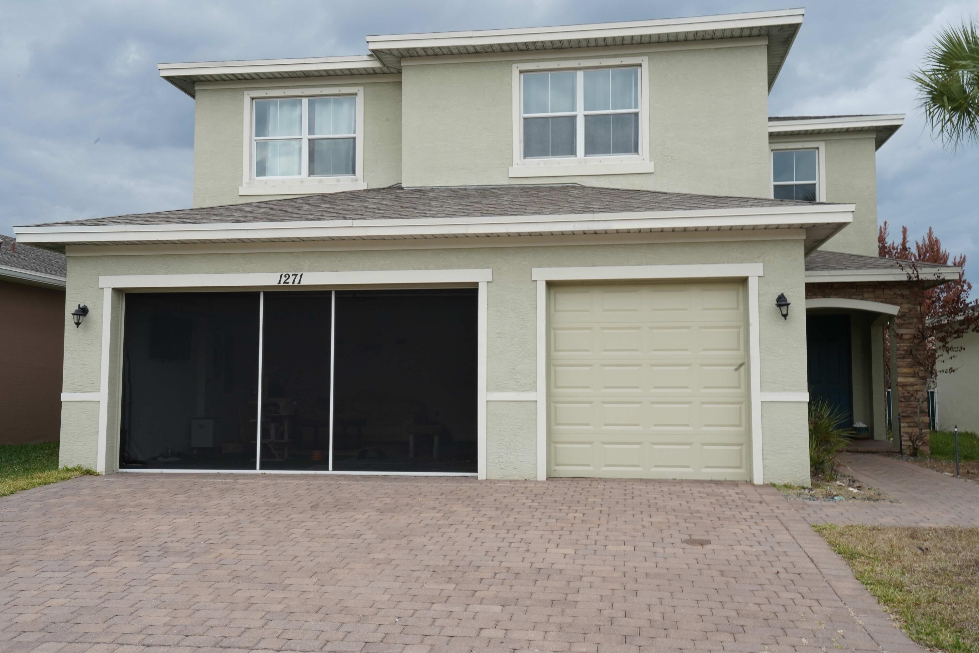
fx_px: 952
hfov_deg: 54.4
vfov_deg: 37.9
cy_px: 326
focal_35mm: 35
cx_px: 490
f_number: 22
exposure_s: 1/40
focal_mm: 35
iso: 400
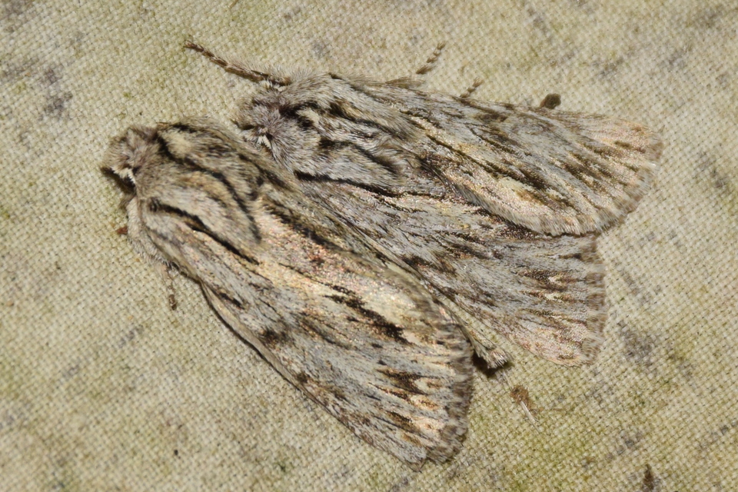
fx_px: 4305
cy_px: 246
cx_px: 369
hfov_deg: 9.8
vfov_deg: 6.5
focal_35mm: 210
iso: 400
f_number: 10
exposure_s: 1/160
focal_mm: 140
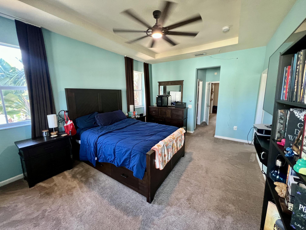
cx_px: 153
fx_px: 115
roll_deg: +0.8
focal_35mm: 13
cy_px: 115
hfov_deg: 106.2
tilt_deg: -9.9
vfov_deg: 89.9
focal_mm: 1.57
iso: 250
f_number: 1.8
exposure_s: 1/60
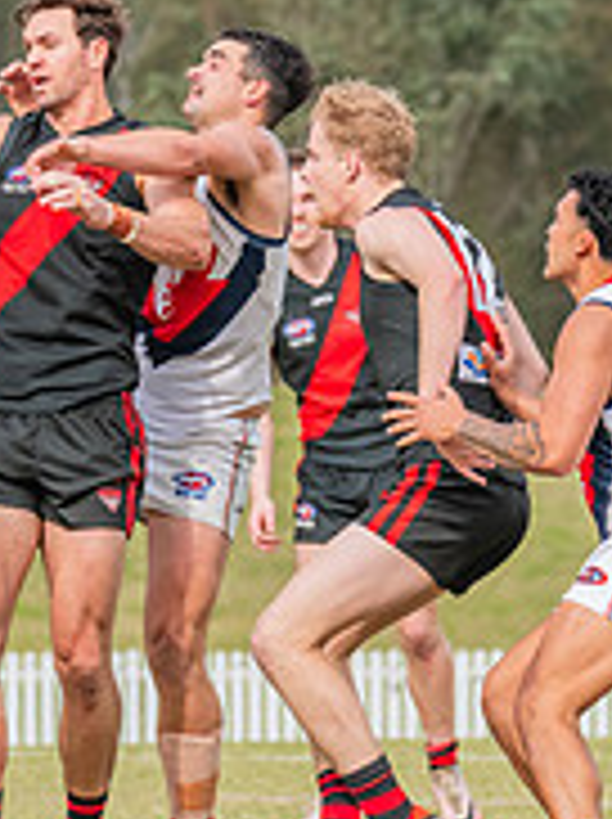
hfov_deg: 1.9
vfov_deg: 2.5
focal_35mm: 791
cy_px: 230
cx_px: -1
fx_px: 18690
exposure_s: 1/1250
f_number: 9
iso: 800
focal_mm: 240
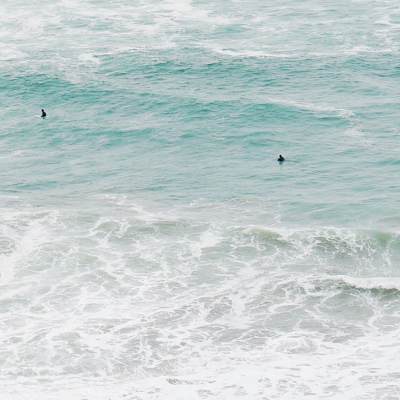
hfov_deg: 7.8
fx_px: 2915
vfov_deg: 7.8
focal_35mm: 223
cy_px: 181
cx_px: -62
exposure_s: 1/400
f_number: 4
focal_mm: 50
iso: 100
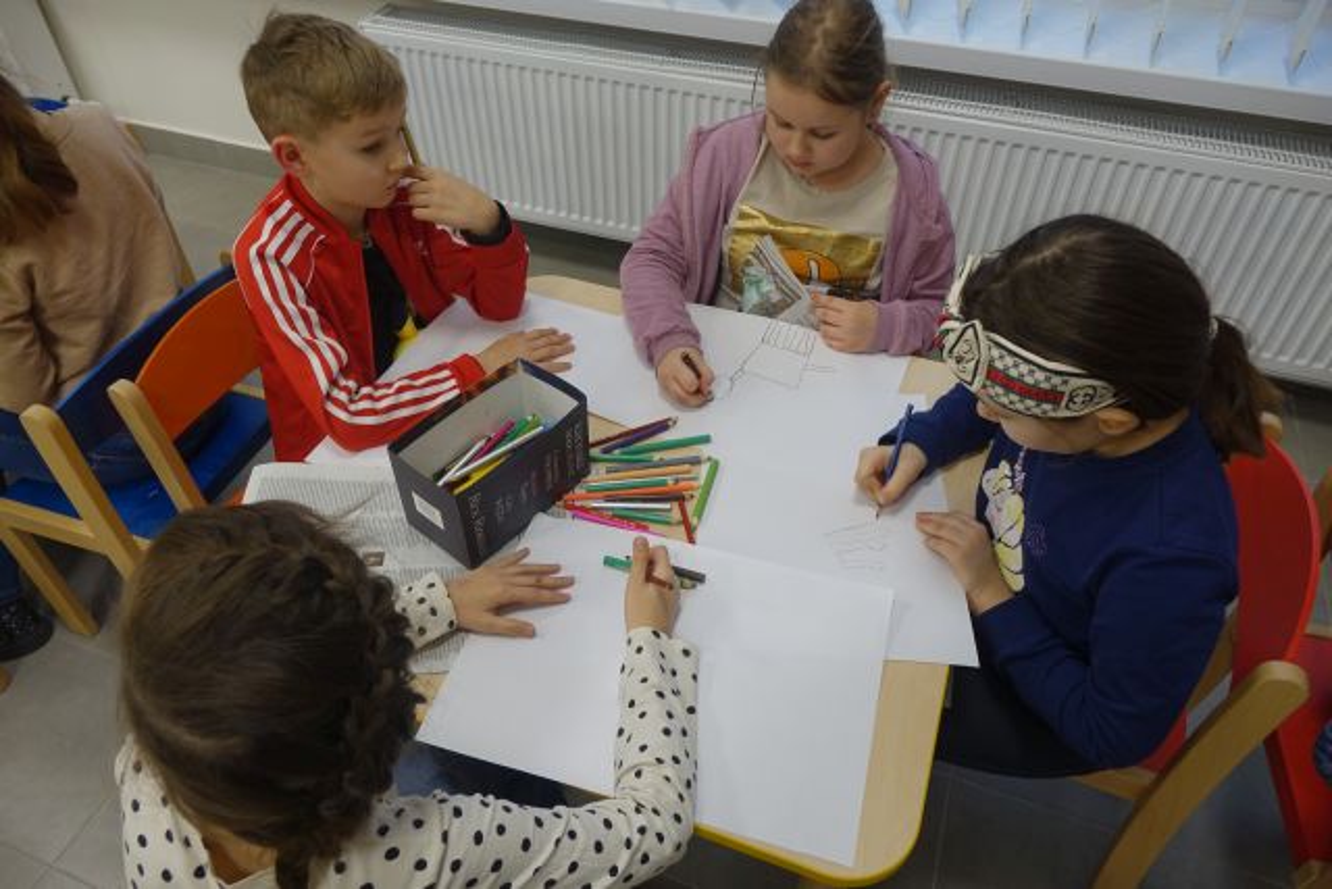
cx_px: 666
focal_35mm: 24
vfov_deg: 53.2
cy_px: 444
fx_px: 888
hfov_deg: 73.7
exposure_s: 1/30
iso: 125
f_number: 2.8
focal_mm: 8.81
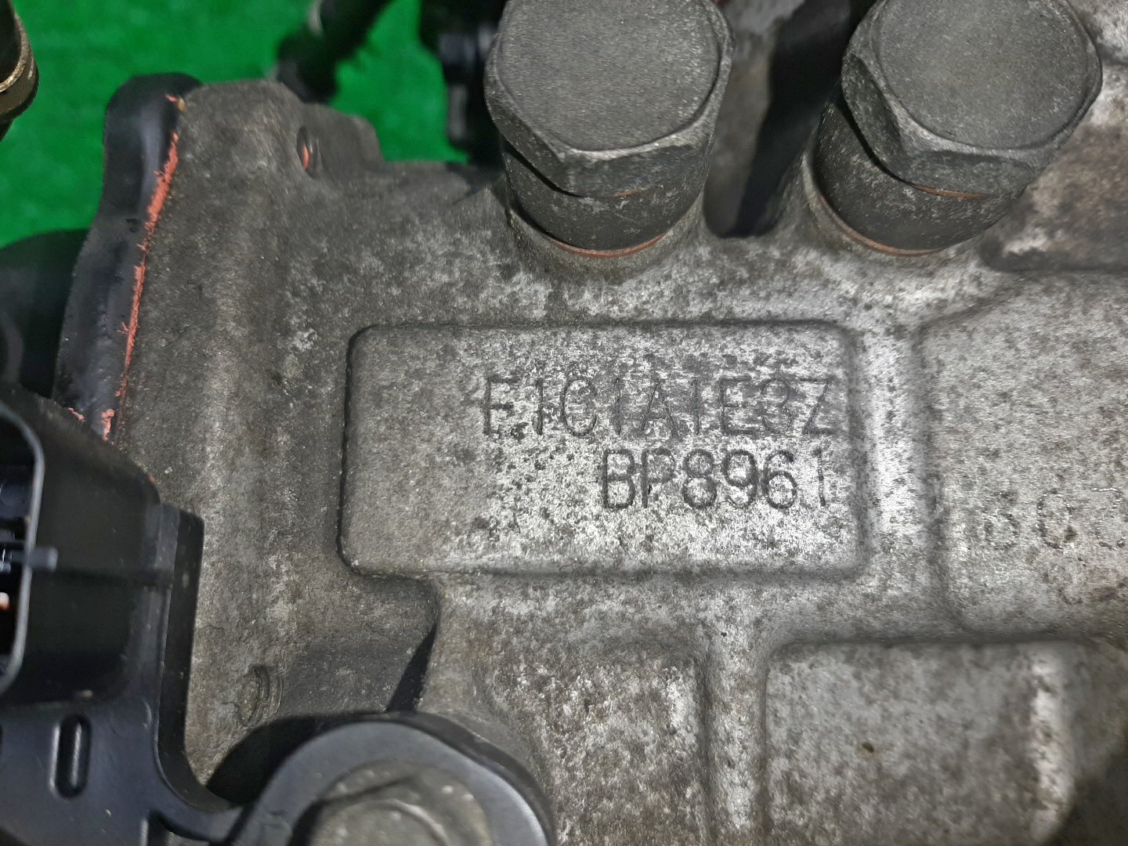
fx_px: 847
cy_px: 423
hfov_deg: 67.3
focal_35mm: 26
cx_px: 564
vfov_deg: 53.1
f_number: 1.7
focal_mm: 3.93
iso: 56
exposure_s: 1/50
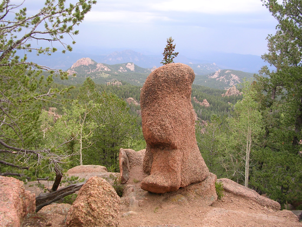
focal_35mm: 38
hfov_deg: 49.0
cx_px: 151
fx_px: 332
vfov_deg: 37.7
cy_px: 114
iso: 50
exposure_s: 1/150
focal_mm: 5.8
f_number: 2.8
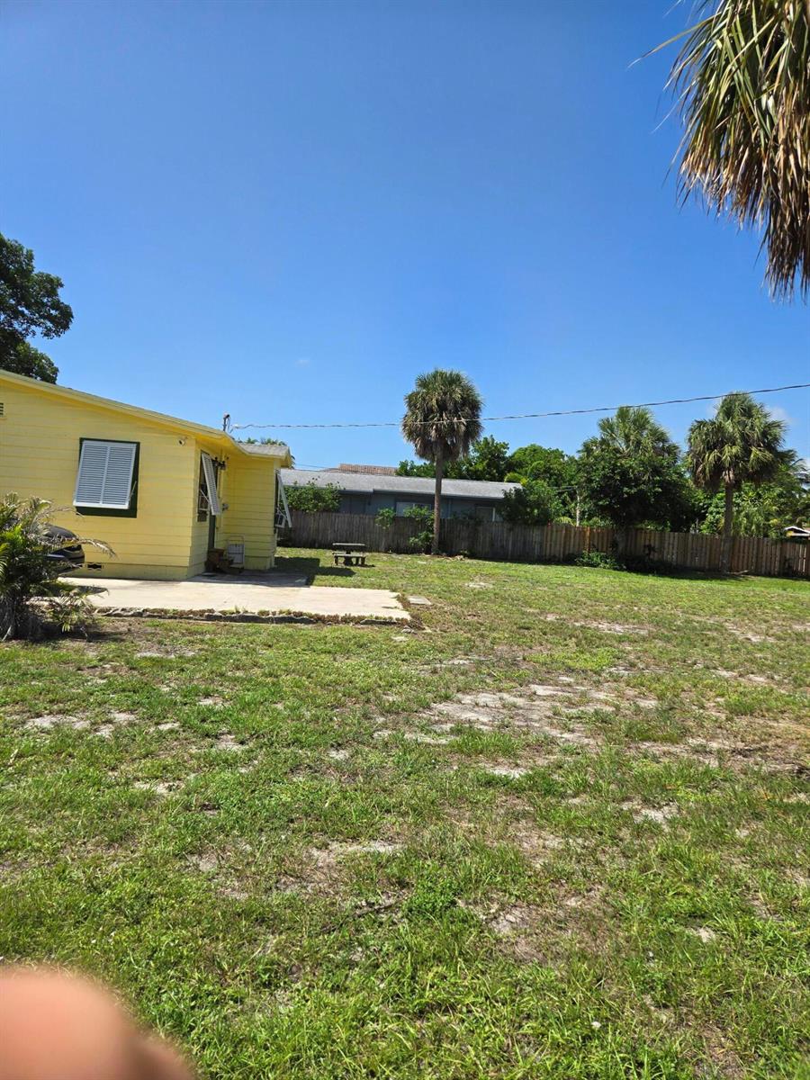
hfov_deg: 58.9
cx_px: 405
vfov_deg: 73.9
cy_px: 540
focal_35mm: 23
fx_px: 718
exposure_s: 1/2289
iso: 25
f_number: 1.8
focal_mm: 5.4
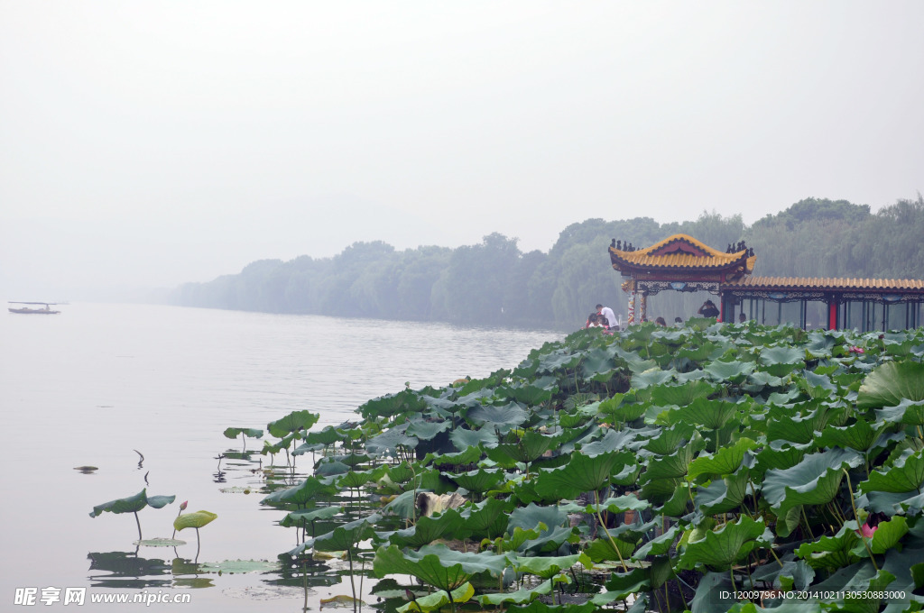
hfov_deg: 27.0
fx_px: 1923
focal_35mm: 75
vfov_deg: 18.1
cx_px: 462
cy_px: 306
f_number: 9
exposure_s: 1/100
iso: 200
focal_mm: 50
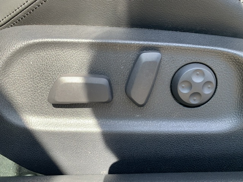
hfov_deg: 67.3
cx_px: 122
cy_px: 91
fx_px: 183
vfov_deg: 53.1
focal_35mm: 26
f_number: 1.8
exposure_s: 1/171
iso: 25
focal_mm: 4.25
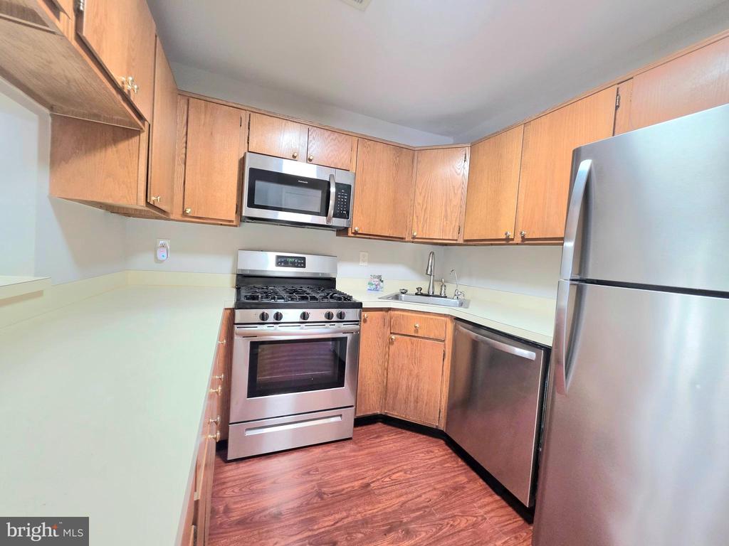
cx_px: 364
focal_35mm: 13
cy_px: 273
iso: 160
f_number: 1.9
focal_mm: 2.2
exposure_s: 1/60.2
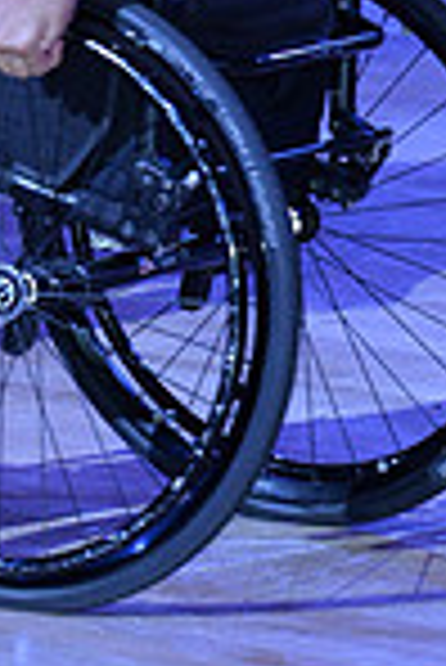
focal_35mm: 508
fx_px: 9418
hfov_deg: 2.7
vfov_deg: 4.0
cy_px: -346
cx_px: -223
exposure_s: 1/250
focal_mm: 130
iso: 2000
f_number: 5
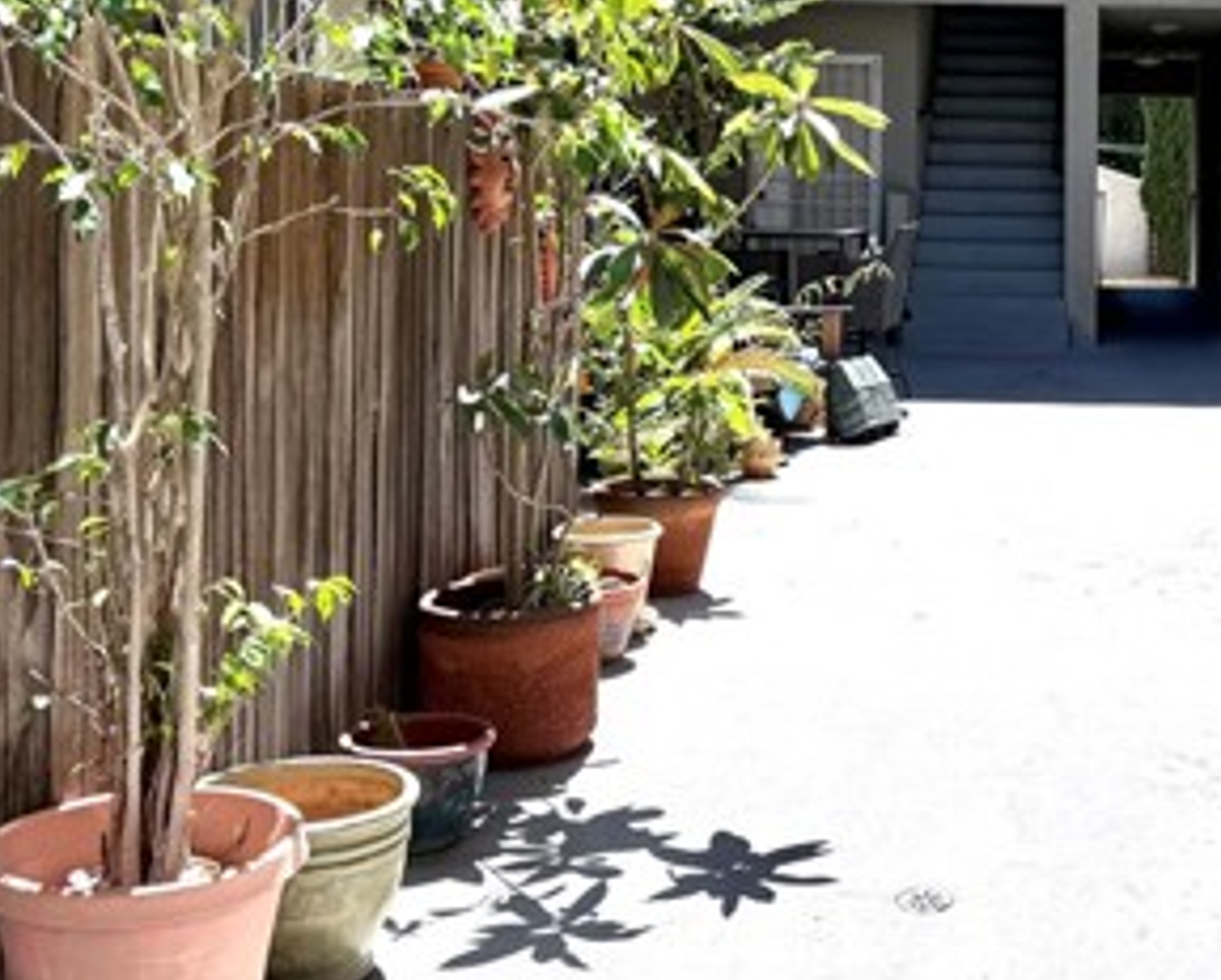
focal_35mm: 52
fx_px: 1881
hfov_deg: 34.3
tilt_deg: -1.7
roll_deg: -0.2
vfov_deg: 28.6
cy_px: 199
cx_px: 1056
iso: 80
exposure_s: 1/3279
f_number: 1.78
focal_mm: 6.76
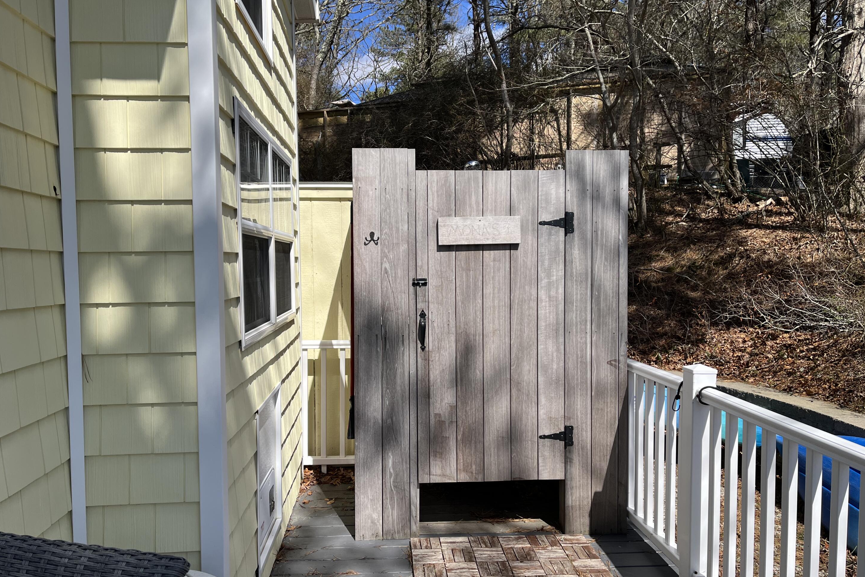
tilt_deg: -2.7
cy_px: 293
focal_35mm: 28
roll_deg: +0.4
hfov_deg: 65.5
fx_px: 673
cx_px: 426
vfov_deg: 46.4
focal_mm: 5.1
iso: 50
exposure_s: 1/3745
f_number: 1.6
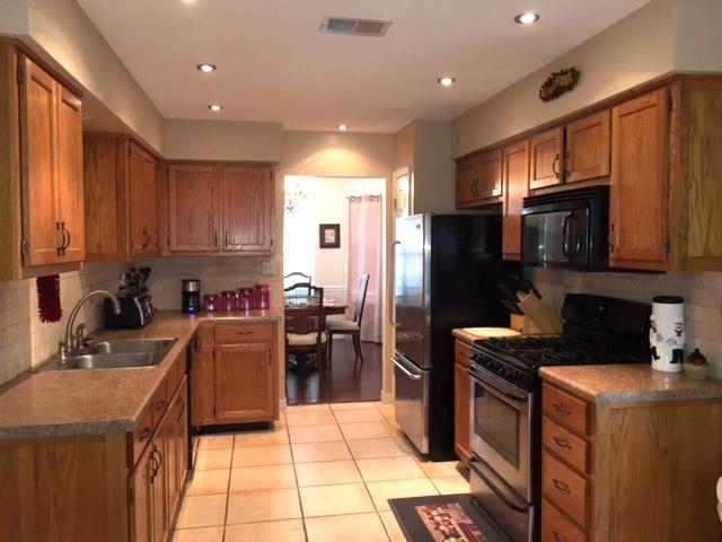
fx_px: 605
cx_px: 361
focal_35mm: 29
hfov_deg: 61.7
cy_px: 271
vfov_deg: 48.2
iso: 80
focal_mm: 4.15
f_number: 2.2
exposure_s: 1/24
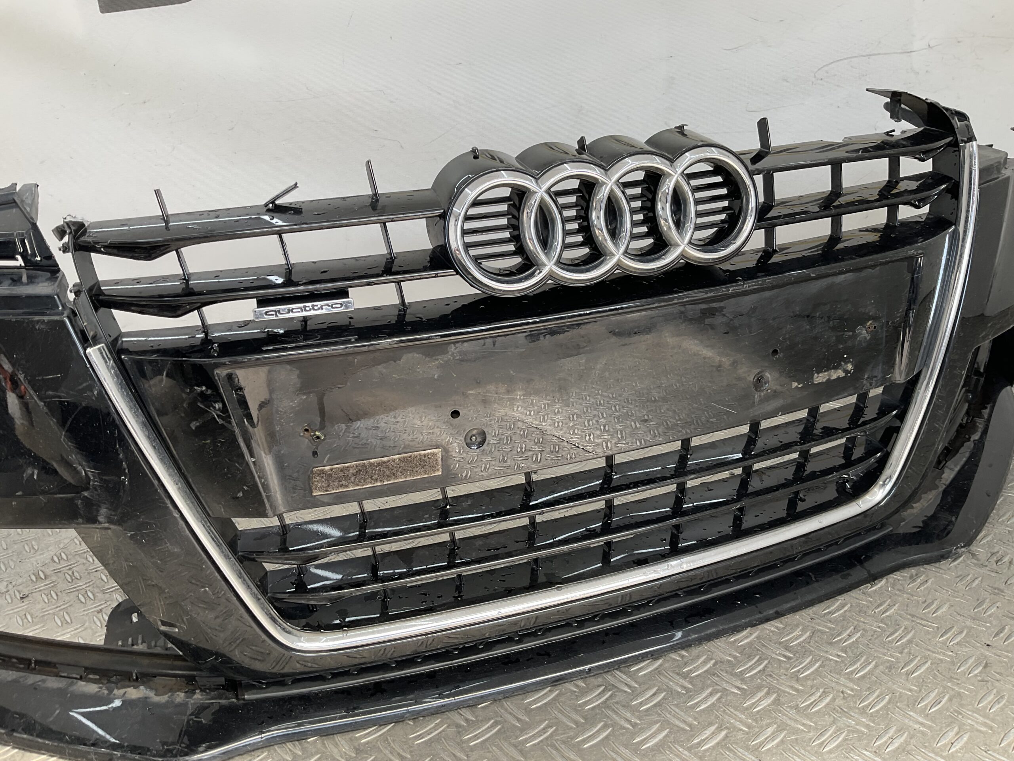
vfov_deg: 48.2
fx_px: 849
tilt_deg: -19.6
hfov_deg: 61.7
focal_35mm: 29
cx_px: 507
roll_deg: +3.7
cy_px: 380
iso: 16
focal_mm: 3
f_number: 1.8
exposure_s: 1/132
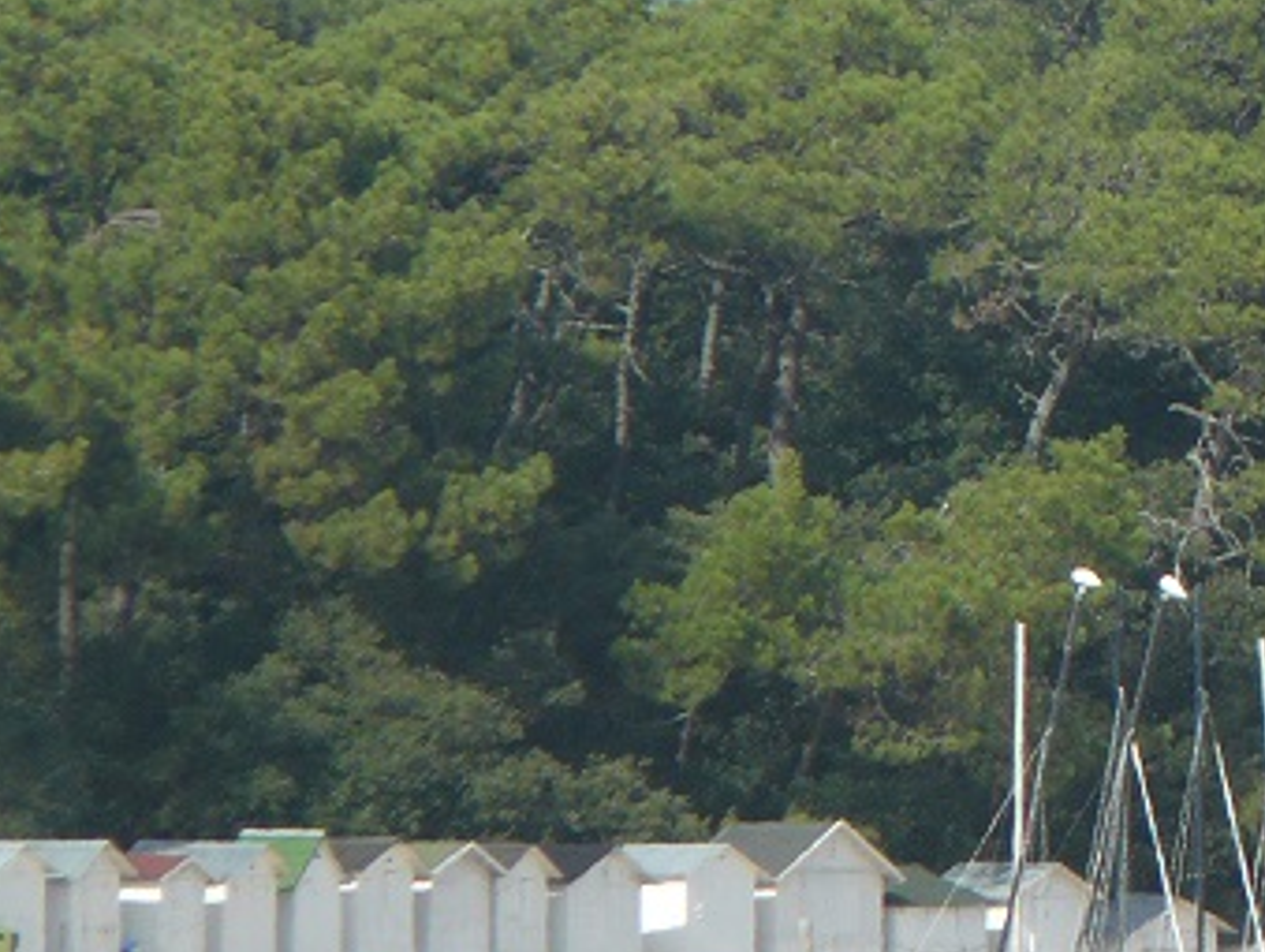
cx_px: 1284
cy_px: 676
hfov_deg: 1.9
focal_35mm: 1018
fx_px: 37241
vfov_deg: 1.5
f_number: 5.6
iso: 100
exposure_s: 1/400
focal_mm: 72
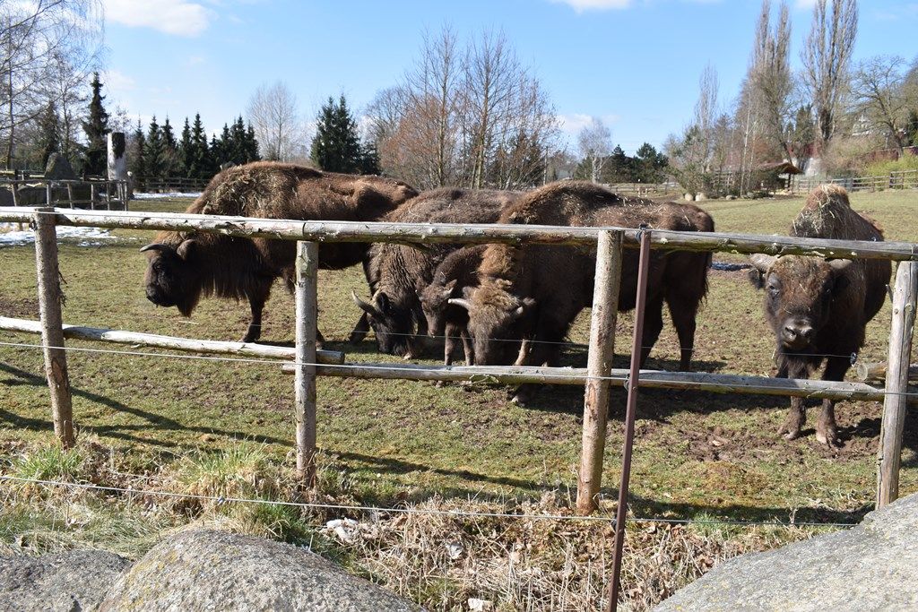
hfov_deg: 61.9
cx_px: 459
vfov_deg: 43.6
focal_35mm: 30
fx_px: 765
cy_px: 306
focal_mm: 20
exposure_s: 1/160
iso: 100
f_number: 8
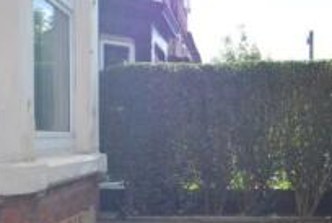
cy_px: 155
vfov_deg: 28.0
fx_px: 444
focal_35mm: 48
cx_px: 277
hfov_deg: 39.1
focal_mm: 10
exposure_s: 1/250
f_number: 8
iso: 200
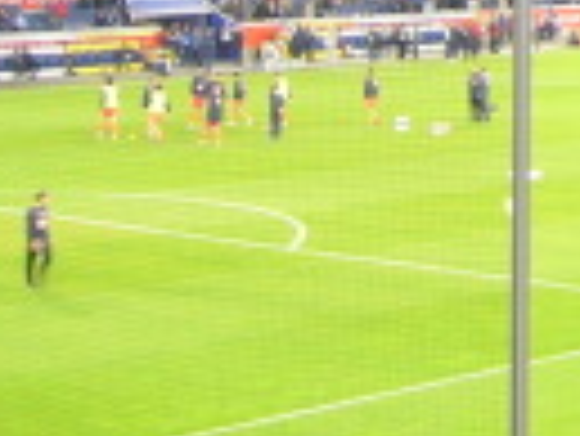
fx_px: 2281
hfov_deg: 13.4
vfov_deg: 10.4
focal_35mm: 136
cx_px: 949
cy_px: -321
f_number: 2.8
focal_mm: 5.8
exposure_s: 1/15
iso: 100
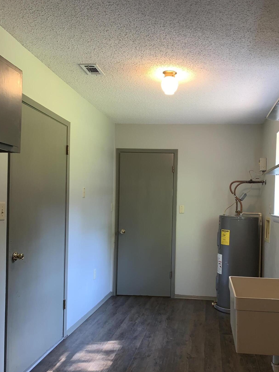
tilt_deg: +0.0
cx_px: 169
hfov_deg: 43.9
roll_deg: -1.6
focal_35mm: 32
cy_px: 211
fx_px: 344
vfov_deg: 56.6
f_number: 1.8
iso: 25
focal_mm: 4.25
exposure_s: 1/17
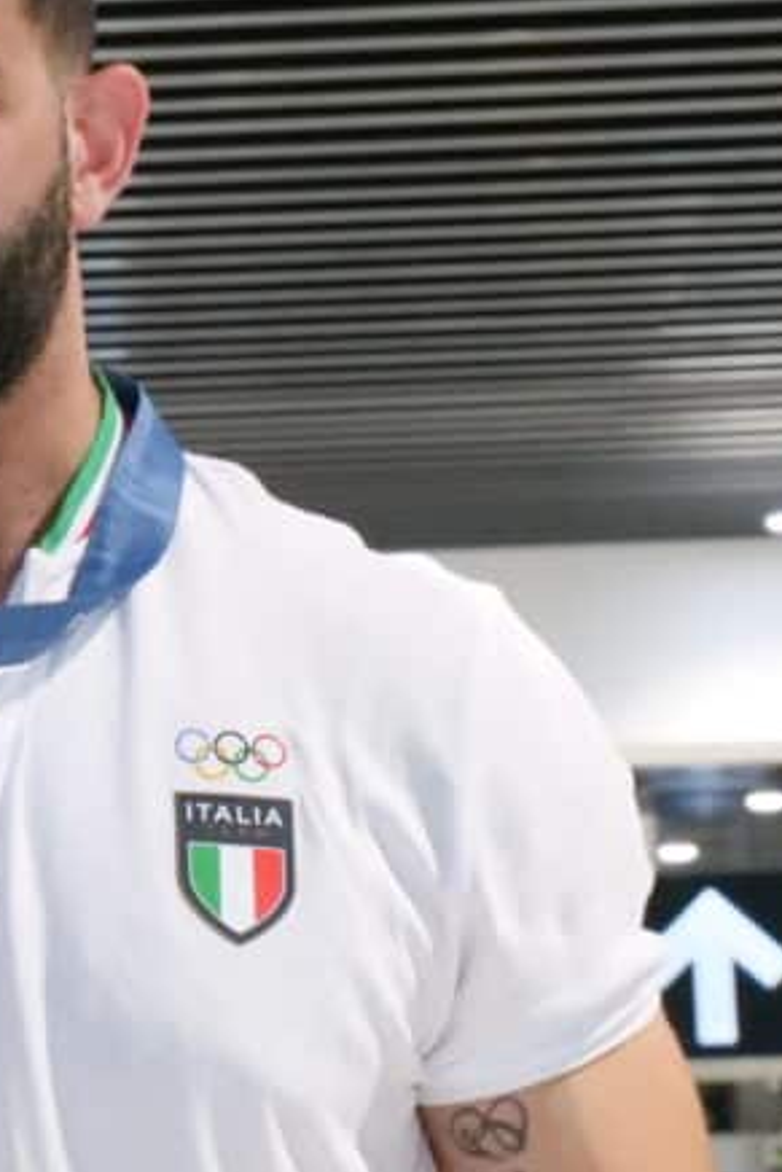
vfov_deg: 12.0
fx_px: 5567
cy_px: 591
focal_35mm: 171
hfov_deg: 8.0
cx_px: -169
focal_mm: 35
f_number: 7.1
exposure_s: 1/100
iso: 5000
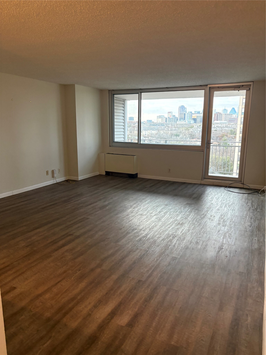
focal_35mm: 26
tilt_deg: -10.9
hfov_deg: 53.1
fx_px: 266
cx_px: 133
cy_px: 178
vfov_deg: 67.3
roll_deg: +1.1
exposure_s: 1/60
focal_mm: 5.96
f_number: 1.6
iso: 200
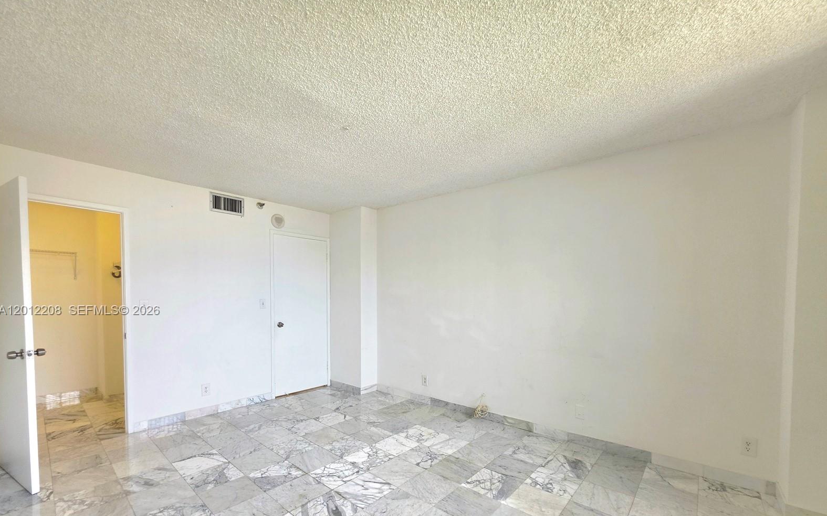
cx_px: 416
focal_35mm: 14
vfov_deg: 77.7
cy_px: 311
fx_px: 316
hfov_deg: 105.3
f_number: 1.9
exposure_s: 1/120
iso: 80
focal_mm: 2.2
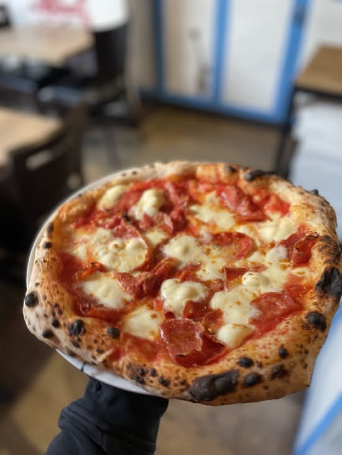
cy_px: 228
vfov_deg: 67.3
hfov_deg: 53.1
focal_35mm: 26
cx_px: 171
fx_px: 342
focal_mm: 4.2
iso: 125
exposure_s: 1/60
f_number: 1.6
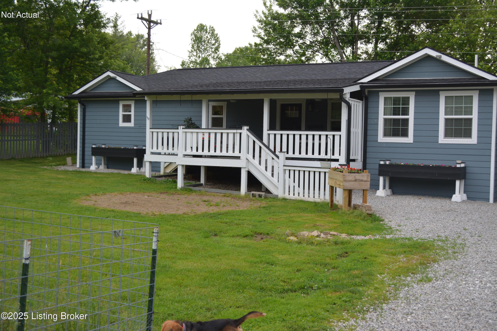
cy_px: 166
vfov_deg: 28.1
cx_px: 248
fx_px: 663
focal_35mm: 48
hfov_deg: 41.1
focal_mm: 32
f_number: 4.8
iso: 400
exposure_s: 1/400
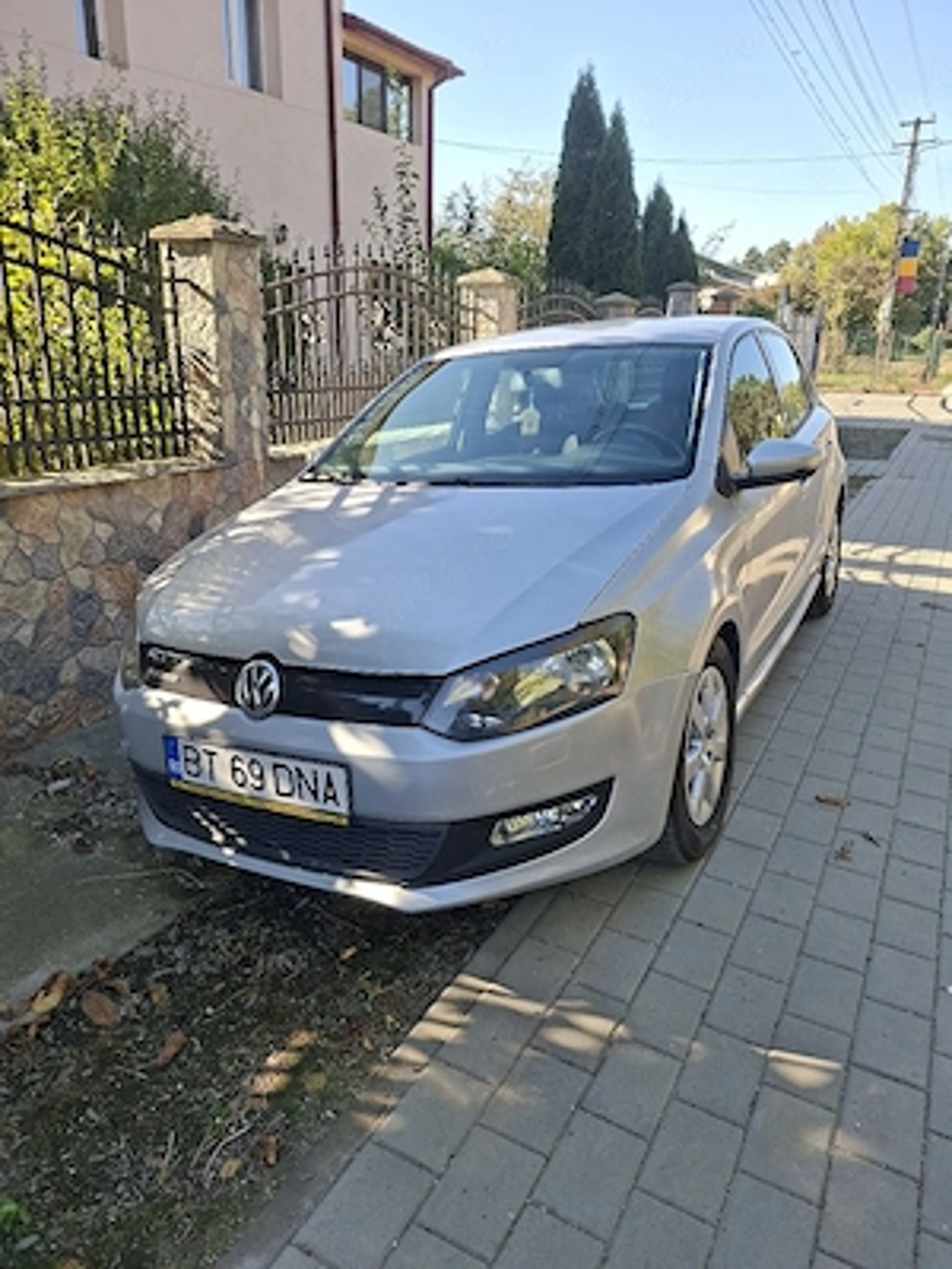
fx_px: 843
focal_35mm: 23
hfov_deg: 58.9
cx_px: 476
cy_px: 634
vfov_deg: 73.9
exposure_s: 1/588
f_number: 1.8
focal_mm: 5.54
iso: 50
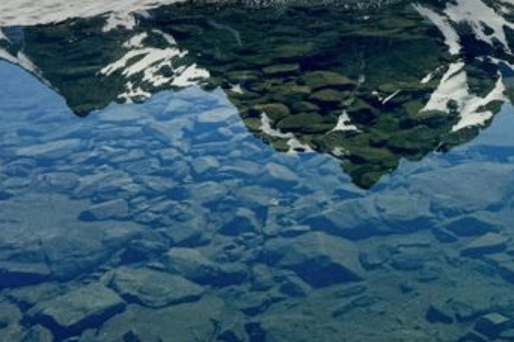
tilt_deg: +2.2
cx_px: 550
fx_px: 1070
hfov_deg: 25.3
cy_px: -221
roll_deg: +0.3
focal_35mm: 75
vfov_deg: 16.1
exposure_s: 1/12346
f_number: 1.78
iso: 80
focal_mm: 6.76
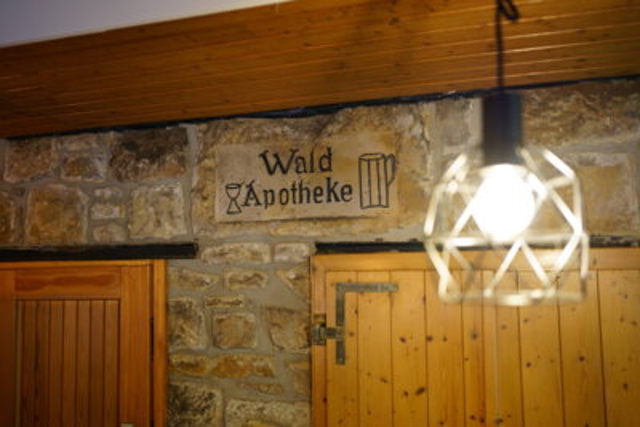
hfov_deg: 54.4
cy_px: 214
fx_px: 622
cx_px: 320
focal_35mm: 35
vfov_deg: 37.9
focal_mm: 35
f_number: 2
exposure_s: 1/25
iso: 200
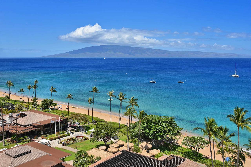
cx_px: 126
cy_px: 84
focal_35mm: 35
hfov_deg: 54.4
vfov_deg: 37.9
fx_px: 244
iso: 100
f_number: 11
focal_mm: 35
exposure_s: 1/200
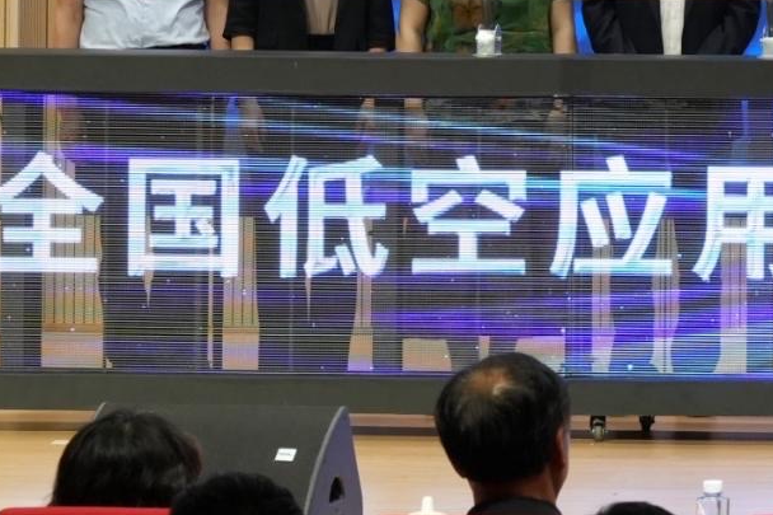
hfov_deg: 8.3
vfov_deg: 5.7
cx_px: 1296
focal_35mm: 240
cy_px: -311
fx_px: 5152
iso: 1600
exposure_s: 1/100
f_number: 7.1
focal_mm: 57
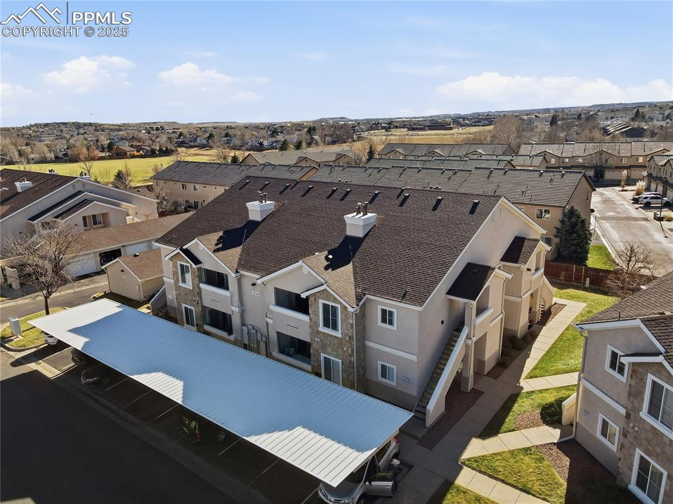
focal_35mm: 24
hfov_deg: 71.6
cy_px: 252
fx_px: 466
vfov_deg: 56.8
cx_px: 336
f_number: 2.8
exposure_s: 1/3200
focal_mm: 4.5
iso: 100
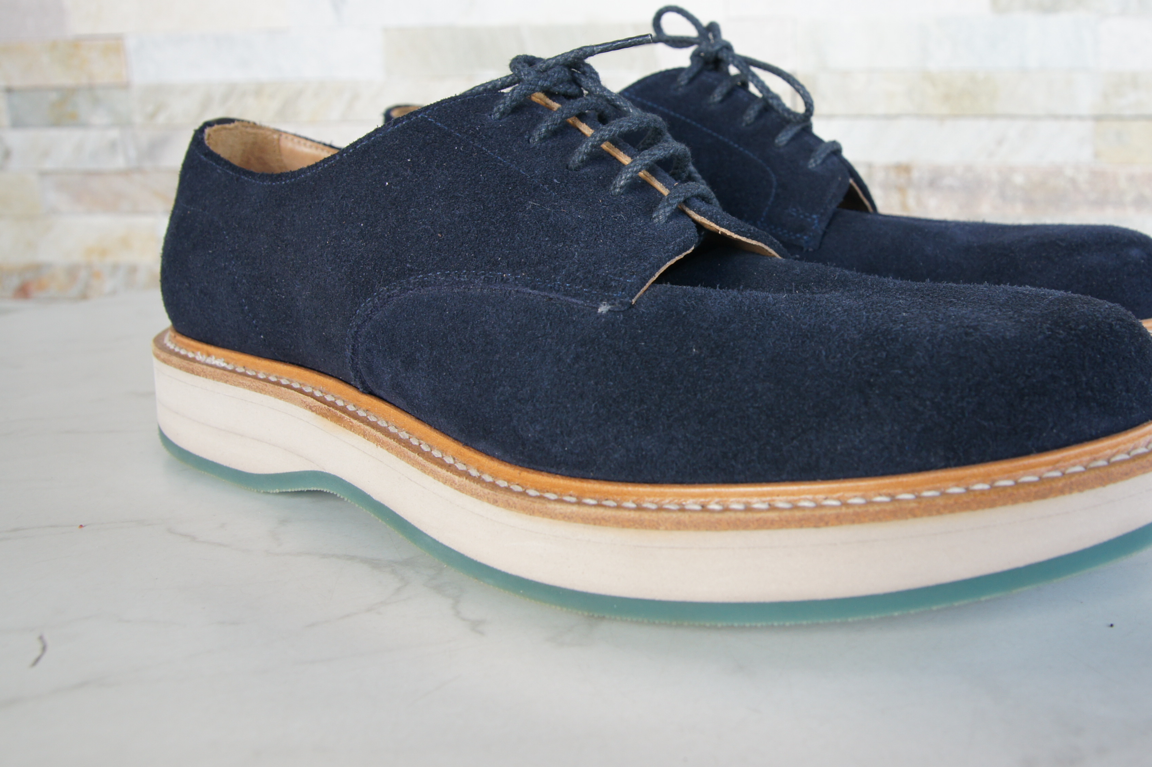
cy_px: 259
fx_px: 1109
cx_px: 754
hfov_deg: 53.9
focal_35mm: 35
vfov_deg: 37.7
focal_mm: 17
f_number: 5.6
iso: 200
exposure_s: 1/50
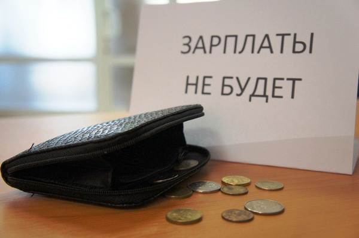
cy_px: 119
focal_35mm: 44
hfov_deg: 45.0
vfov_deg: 30.7
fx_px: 433
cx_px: 180
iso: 1600
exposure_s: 1/125
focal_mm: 29
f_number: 4
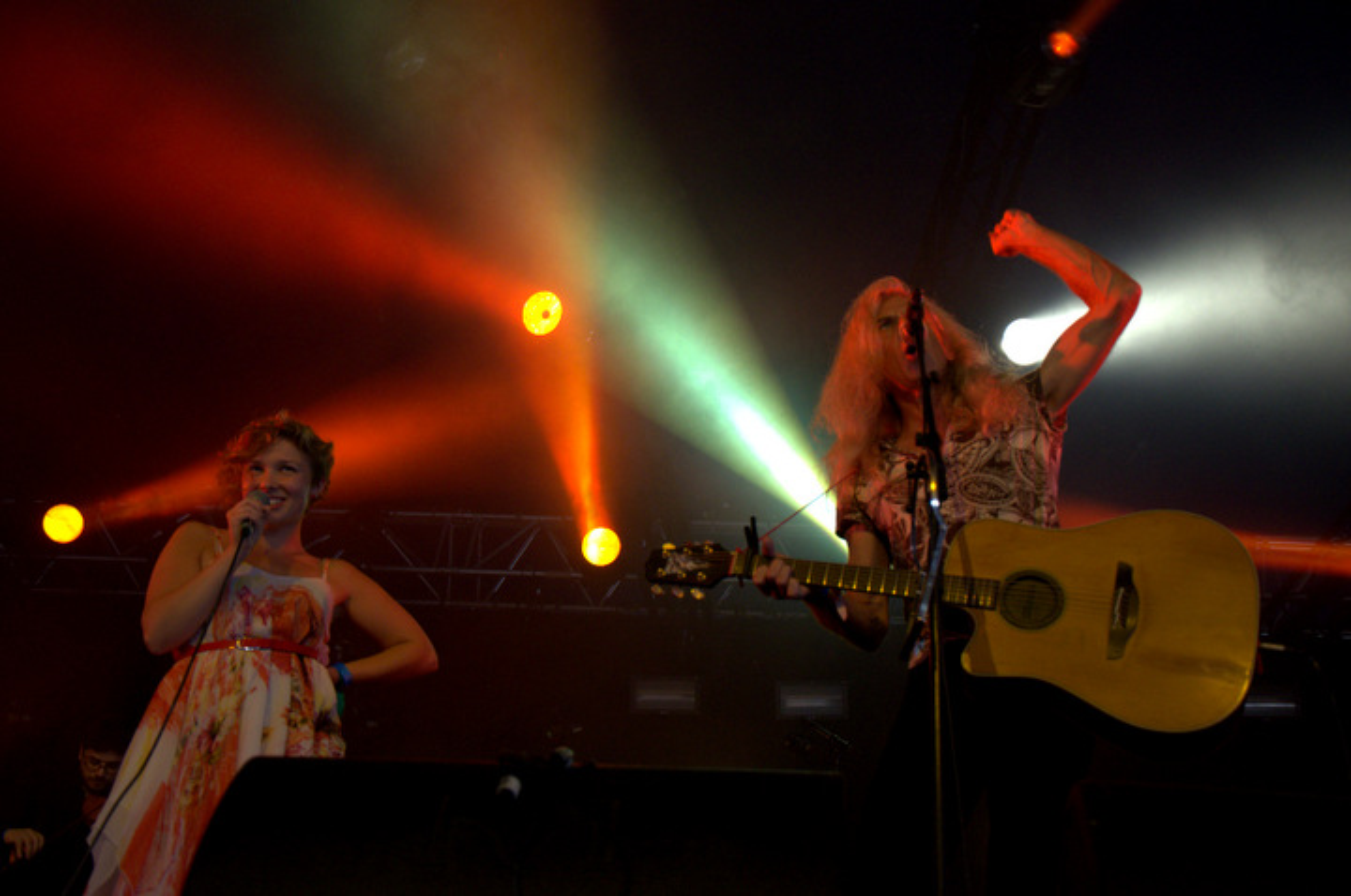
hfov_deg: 38.9
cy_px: 448
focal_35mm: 51
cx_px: 676
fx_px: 1911
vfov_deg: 26.4
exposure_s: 1/320
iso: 2500
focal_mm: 34
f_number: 4.2
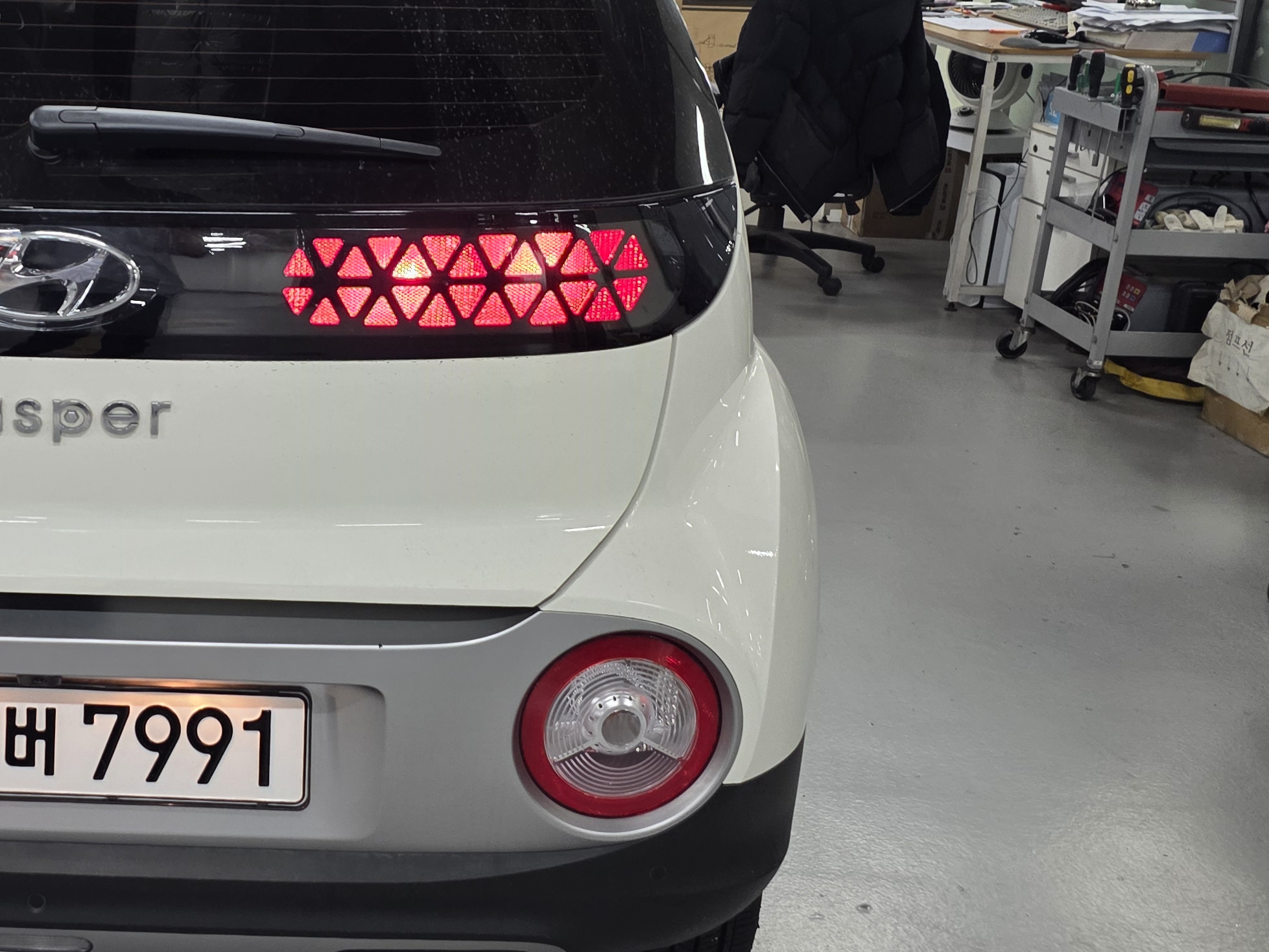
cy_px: 315
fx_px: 1723
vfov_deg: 30.6
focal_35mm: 47
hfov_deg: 37.2
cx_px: 73
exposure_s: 1/120
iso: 250
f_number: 1.7
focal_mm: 6.25
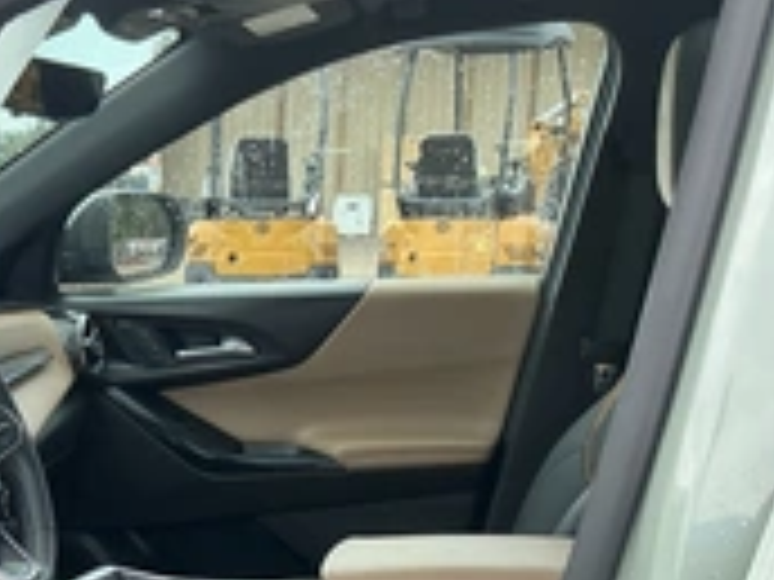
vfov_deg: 21.3
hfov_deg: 28.4
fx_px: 1453
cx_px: 40
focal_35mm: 65
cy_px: 652
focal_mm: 3
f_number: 1.8
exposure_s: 1/291
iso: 25
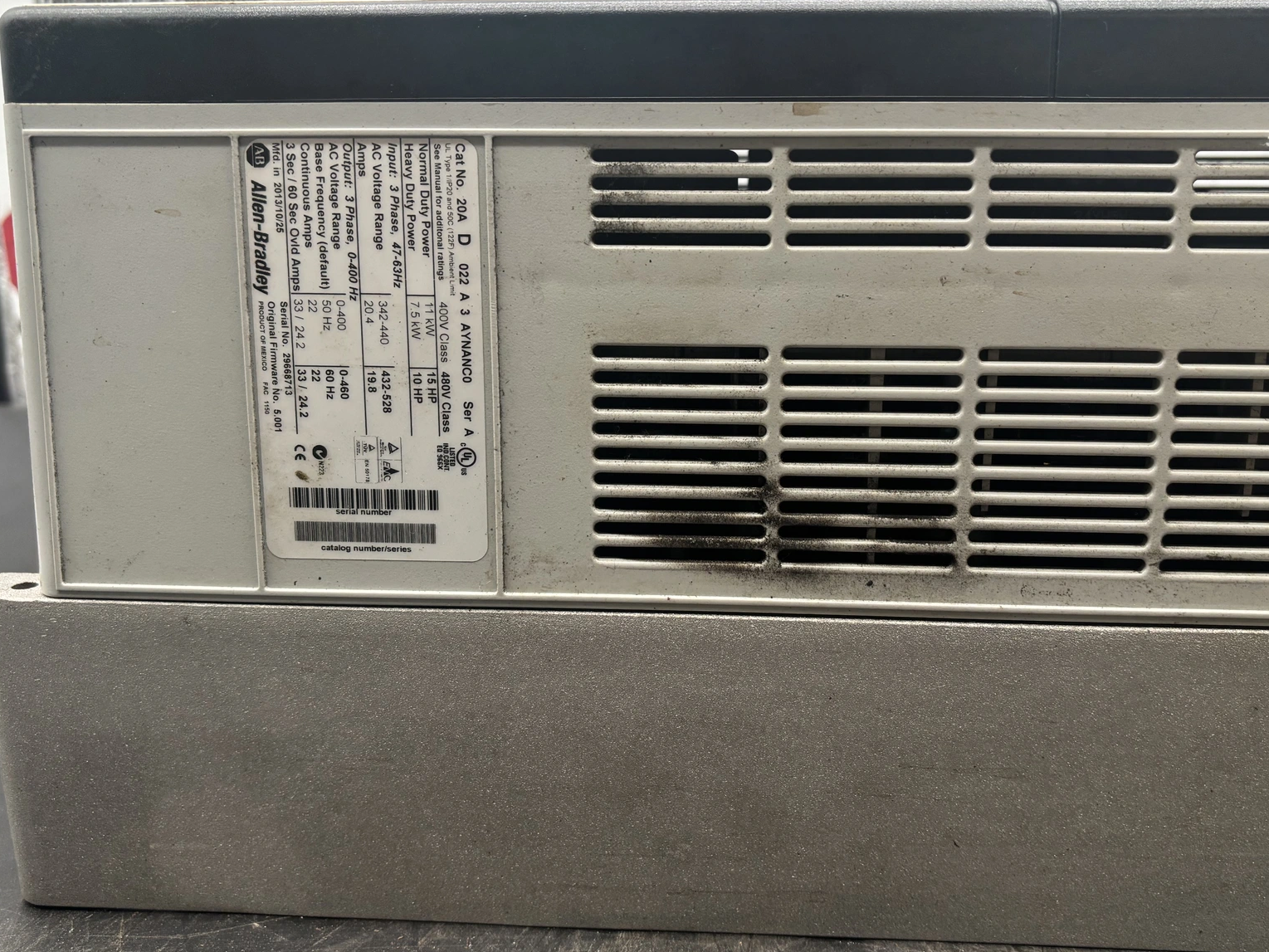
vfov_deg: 41.8
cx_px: 652
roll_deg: -0.3
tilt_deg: -13.5
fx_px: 1247
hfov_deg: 53.9
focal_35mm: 34
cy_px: 447
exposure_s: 1/121
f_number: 1.6
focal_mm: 5.96
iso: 100
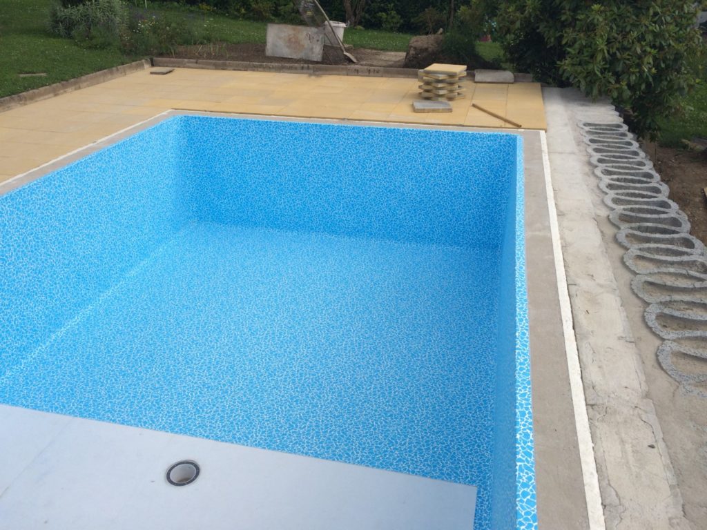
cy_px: 265
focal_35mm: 29
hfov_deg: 61.7
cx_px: 354
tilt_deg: -23.0
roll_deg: -0.1
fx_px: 592
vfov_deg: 48.2
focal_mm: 4.15
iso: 32
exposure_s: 1/1466
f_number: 2.2
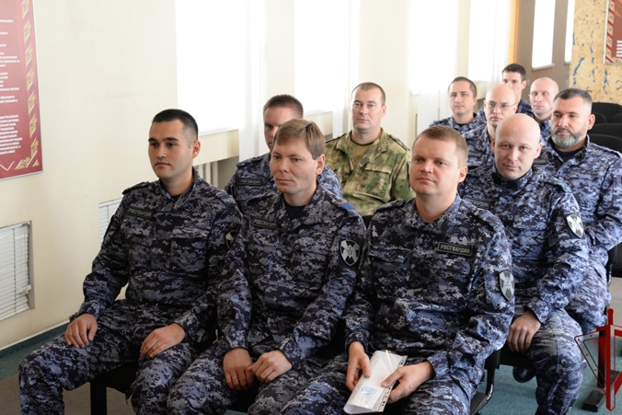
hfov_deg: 32.9
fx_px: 1054
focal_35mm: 61
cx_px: 309
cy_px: 190
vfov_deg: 22.3
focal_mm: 55
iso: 2000
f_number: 6.3
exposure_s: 1/125
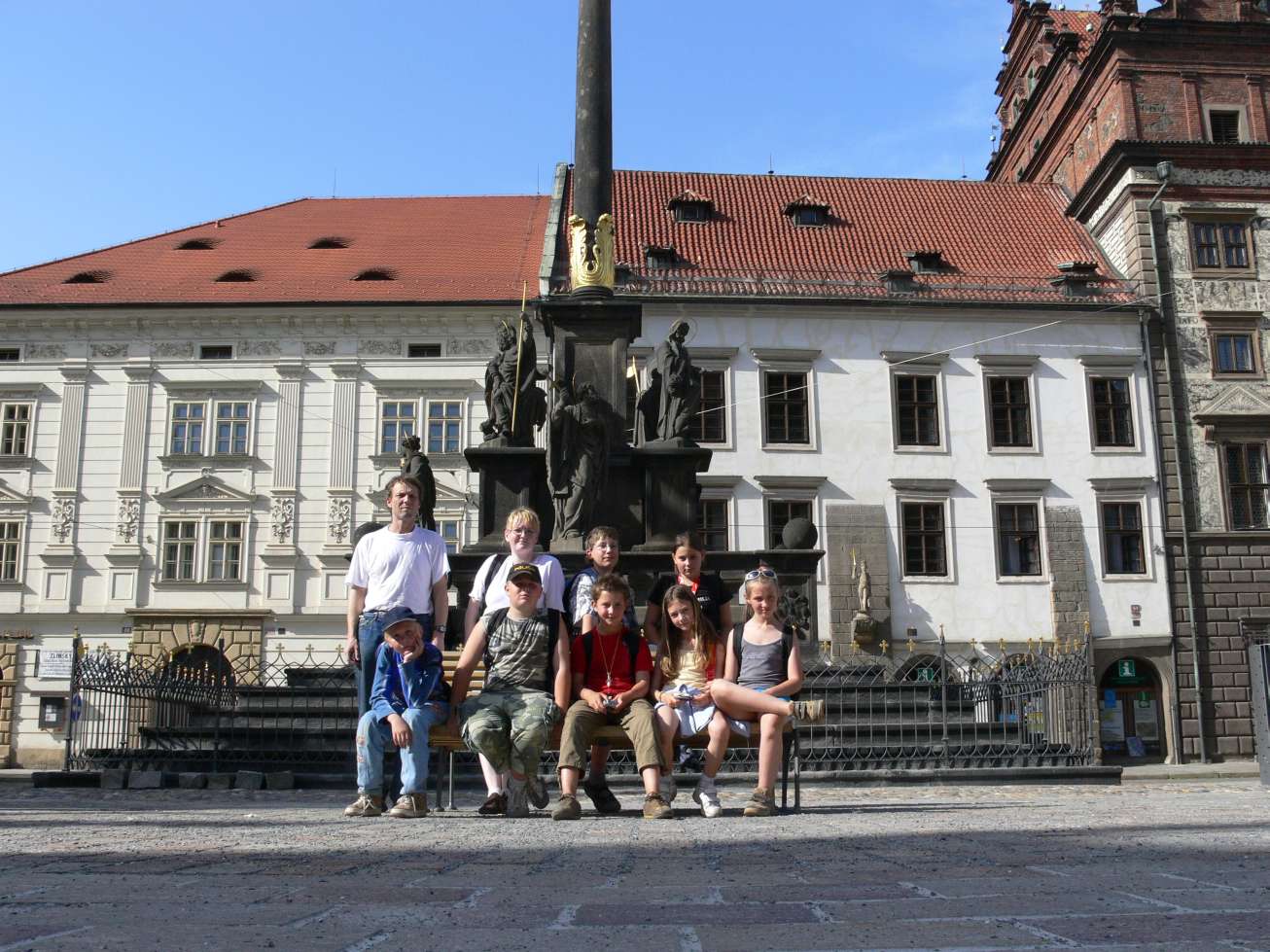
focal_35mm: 35
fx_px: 1284
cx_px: 635
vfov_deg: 40.7
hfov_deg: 52.6
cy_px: 476
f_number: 5.6
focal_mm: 7.4
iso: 100
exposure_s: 1/400
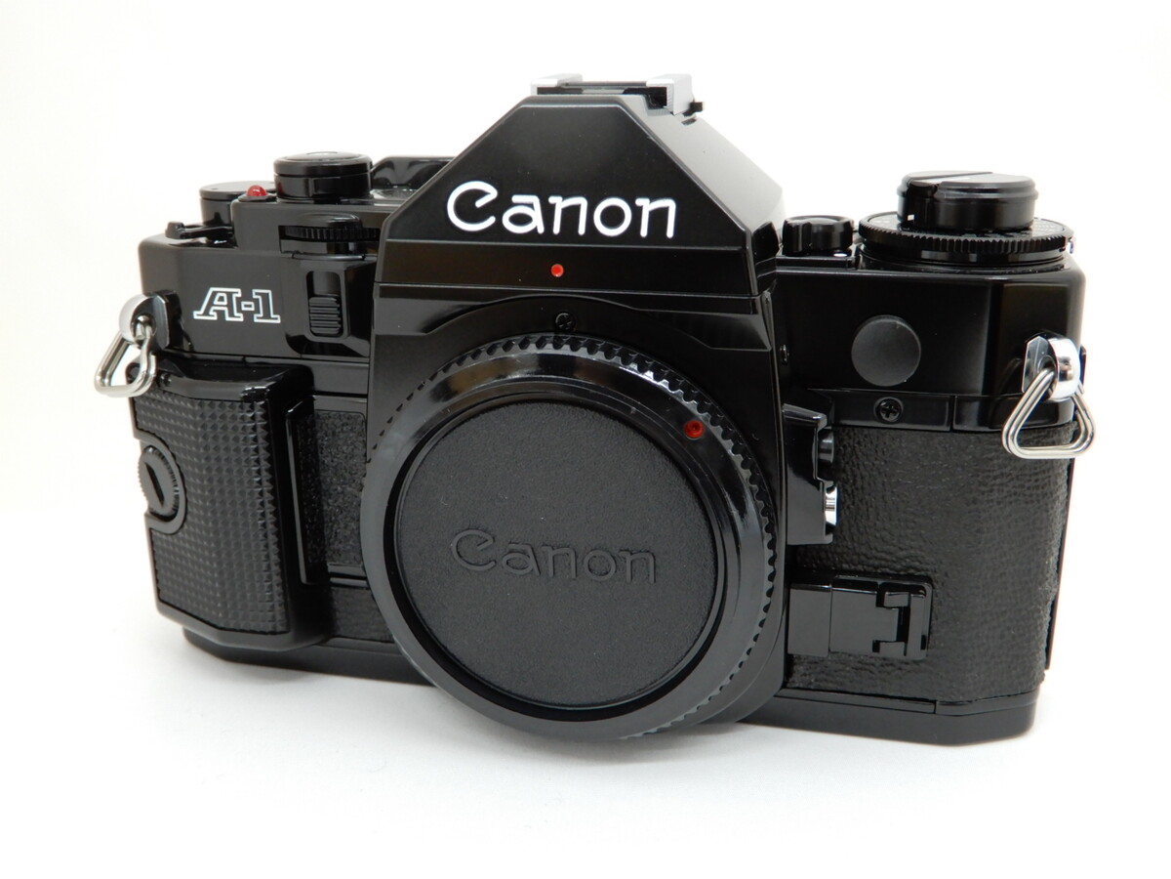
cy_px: 440
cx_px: 586
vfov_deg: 37.7
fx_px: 1285
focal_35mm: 38
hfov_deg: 49.0
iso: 400
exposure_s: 1/25
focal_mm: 6.8
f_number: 4
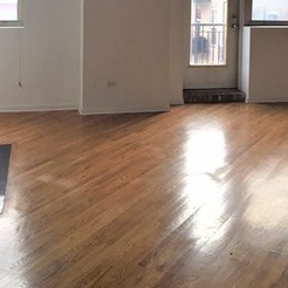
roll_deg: -0.9
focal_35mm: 50
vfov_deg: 32.2
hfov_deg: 34.0
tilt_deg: -1.3
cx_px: 130
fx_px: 471
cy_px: 23
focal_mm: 4.15
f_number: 2.2
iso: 25
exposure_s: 1/15
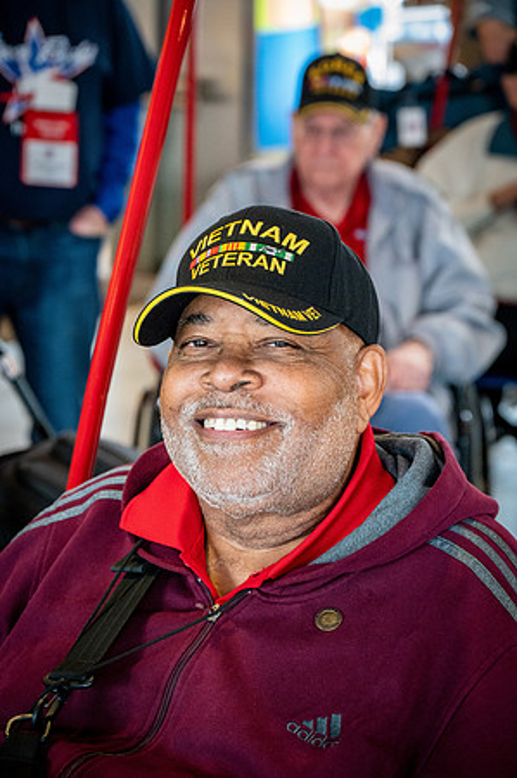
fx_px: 2159
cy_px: 389
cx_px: 258
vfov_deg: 20.4
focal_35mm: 100
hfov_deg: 13.7
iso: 7200
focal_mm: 100
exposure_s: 1/80
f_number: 6.3
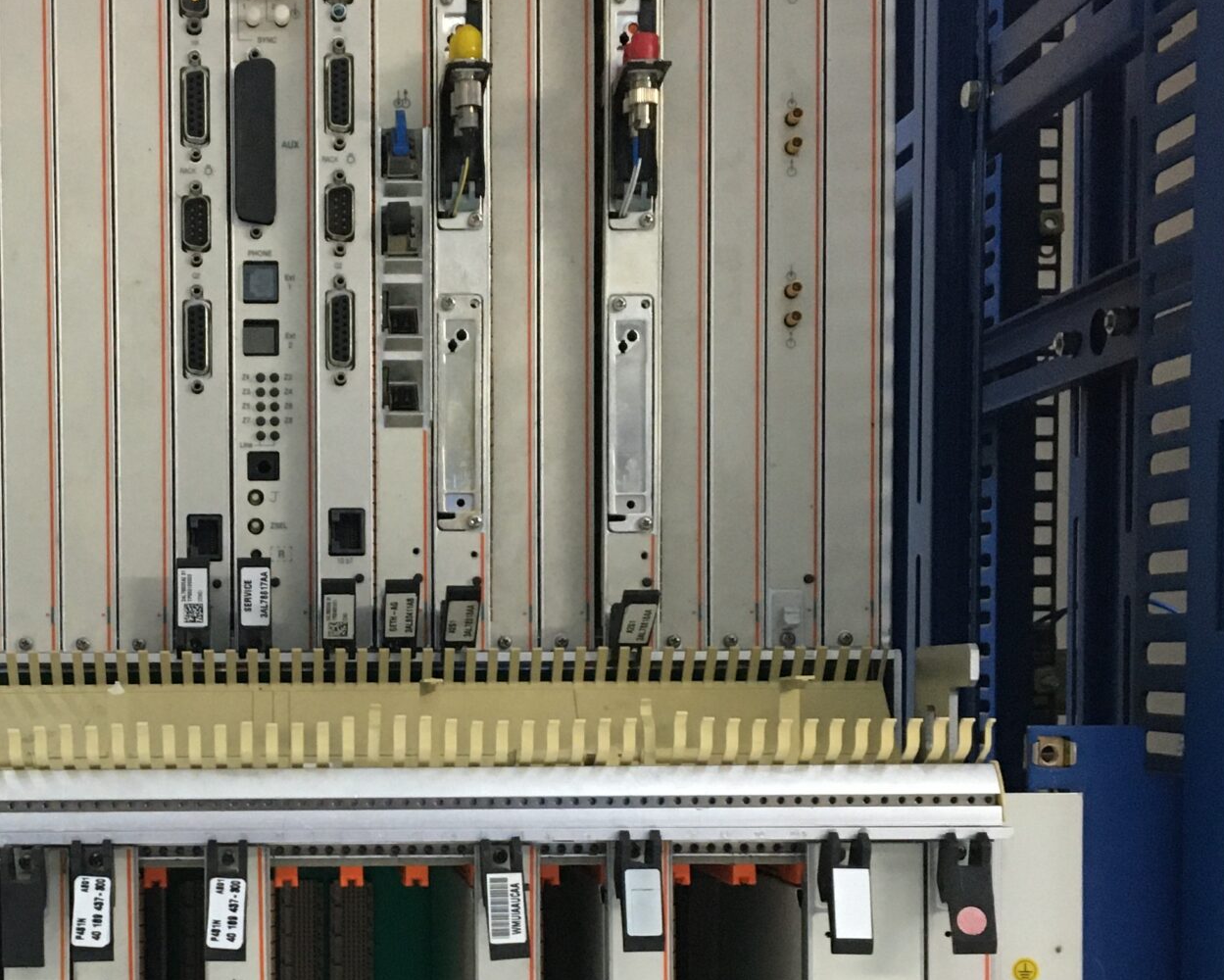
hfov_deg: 31.9
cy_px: 748
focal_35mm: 58
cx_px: 313
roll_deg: +0.0
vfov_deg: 25.9
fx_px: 2102
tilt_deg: -1.2
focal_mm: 4.15
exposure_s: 1/20
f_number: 2.2
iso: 200
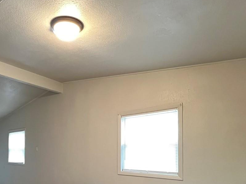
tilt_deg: +1.0
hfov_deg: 62.4
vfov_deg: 49.6
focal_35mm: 26
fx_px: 185
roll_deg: -0.3
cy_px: 150
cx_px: 54
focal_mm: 1.57
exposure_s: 1/24
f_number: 1.8
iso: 2000
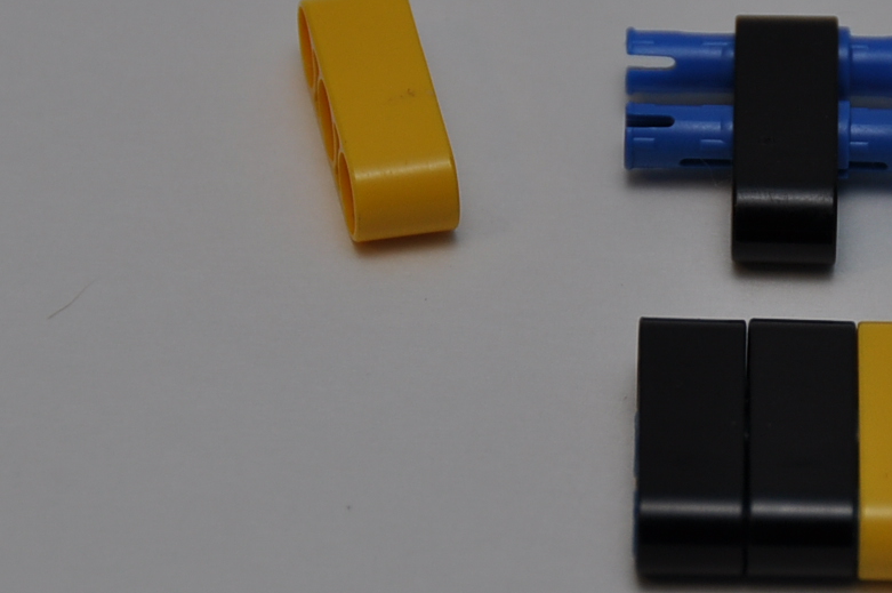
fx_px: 11410
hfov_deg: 4.5
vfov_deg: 3.0
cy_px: 354
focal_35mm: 461
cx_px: 786
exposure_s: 1/60
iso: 200
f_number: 5.3
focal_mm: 112
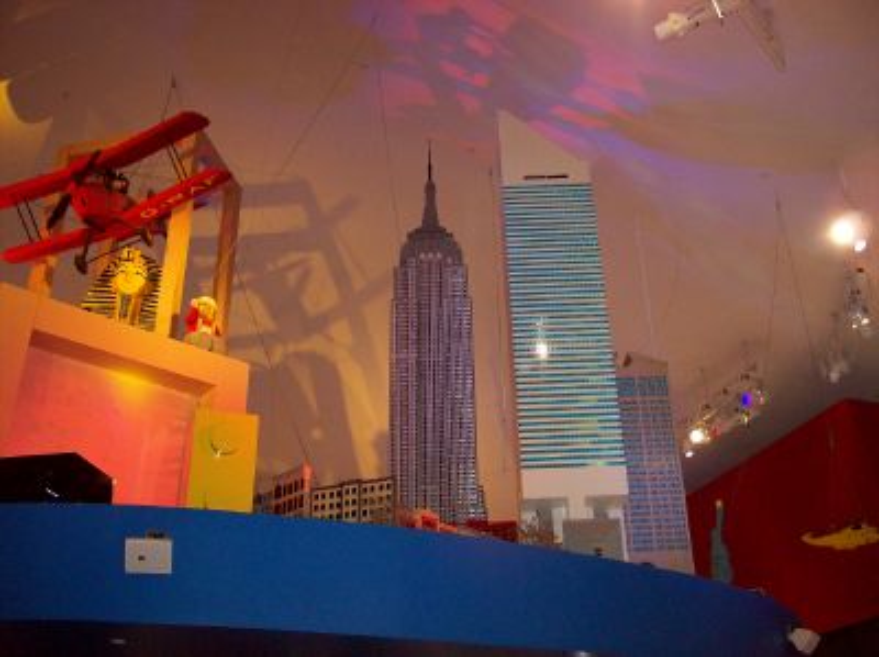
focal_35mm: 36
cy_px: 328
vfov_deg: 39.6
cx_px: 440
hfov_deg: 51.4
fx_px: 913
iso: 140
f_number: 2.7
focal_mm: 6
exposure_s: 1/64
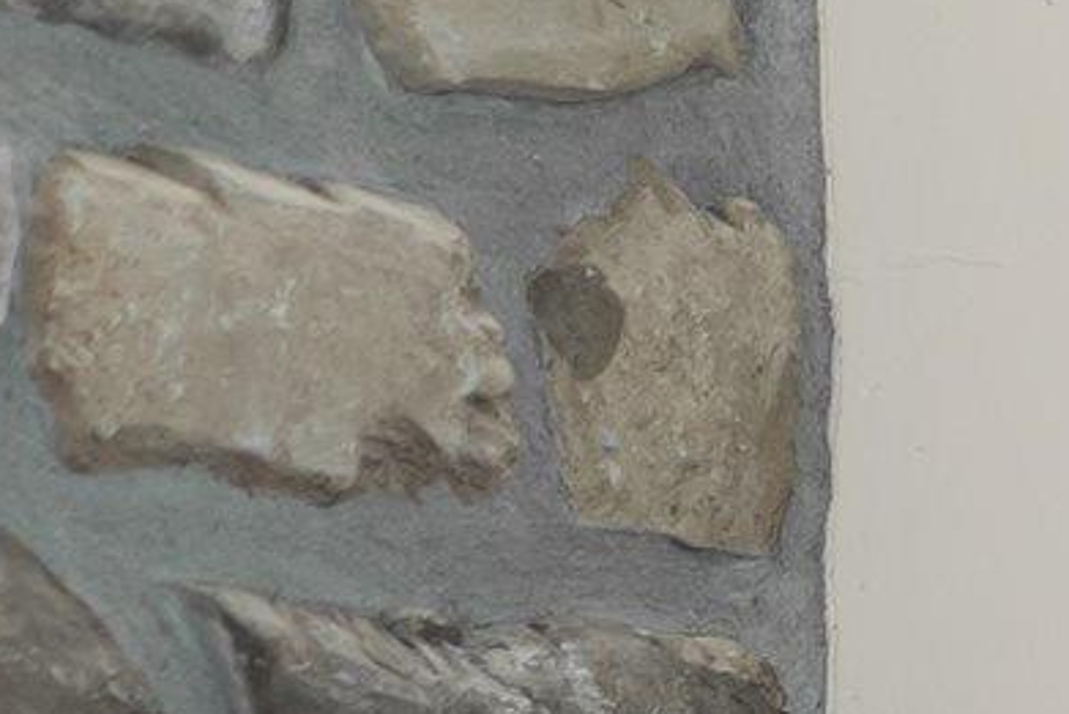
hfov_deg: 6.9
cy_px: 2525
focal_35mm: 275
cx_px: -1958
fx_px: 8169
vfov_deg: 4.7
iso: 100
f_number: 1.8
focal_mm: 35
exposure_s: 1/25
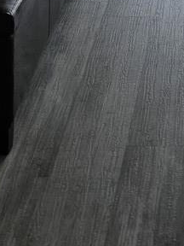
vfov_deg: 13.4
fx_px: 815
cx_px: 262
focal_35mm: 115
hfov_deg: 12.4
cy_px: -313
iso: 25
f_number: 1.7
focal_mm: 6.3
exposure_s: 1/719
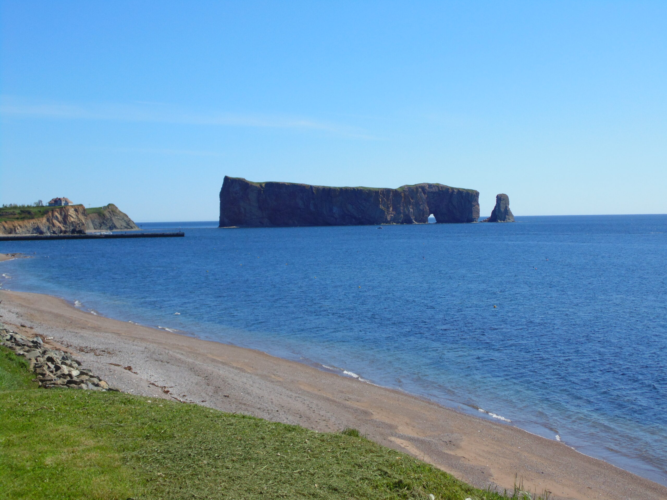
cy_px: 250
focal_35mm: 53
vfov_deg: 27.5
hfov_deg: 36.2
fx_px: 1021
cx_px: 334
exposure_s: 1/1000
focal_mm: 9.5
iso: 80
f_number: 3.9
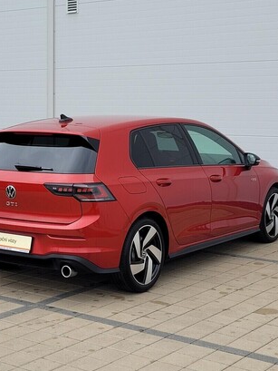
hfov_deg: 40.6
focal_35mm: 35
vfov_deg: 52.6
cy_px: 186
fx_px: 375
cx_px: 120
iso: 40
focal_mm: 5.4
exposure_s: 1/207
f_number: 1.8
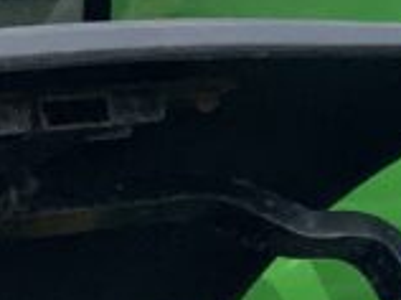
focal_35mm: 188
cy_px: 48
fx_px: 2175
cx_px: 1211
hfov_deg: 8.7
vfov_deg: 7.9
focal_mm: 3
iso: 16
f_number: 1.8
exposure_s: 1/842
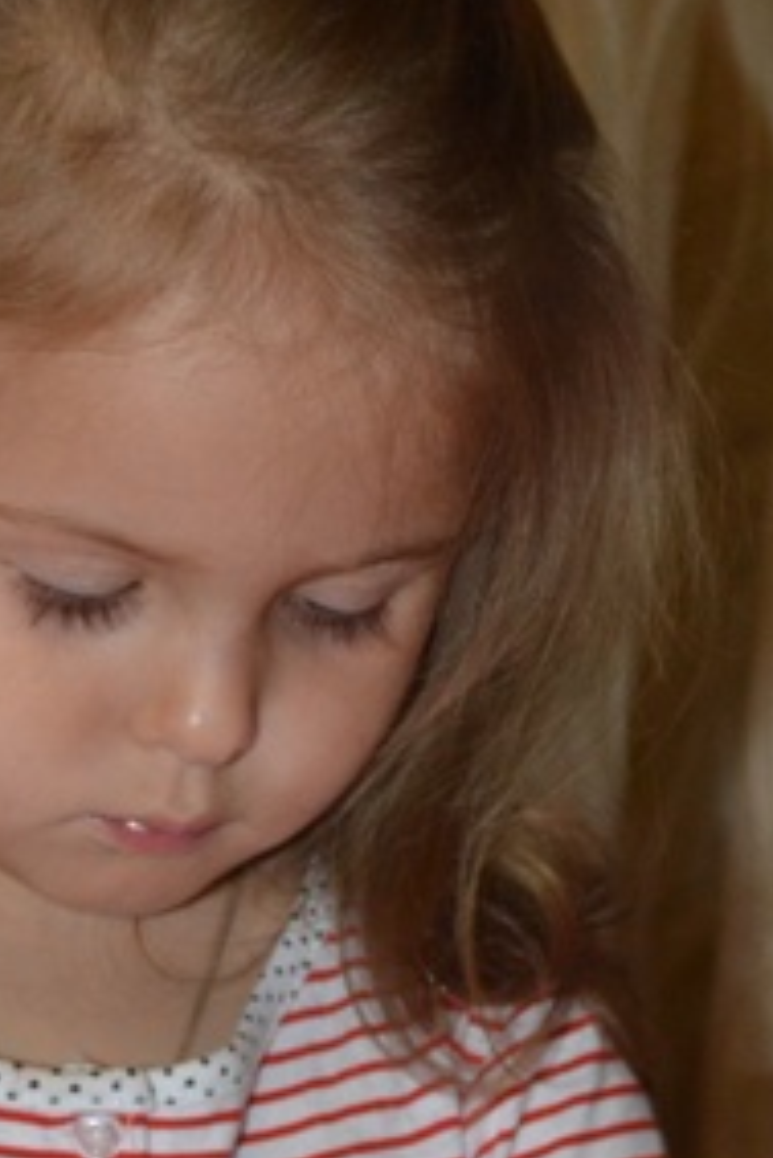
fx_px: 3924
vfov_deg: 16.4
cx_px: 213
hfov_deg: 11.2
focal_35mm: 122
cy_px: 1154
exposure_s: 1/60
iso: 1400
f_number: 4.5
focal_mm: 30
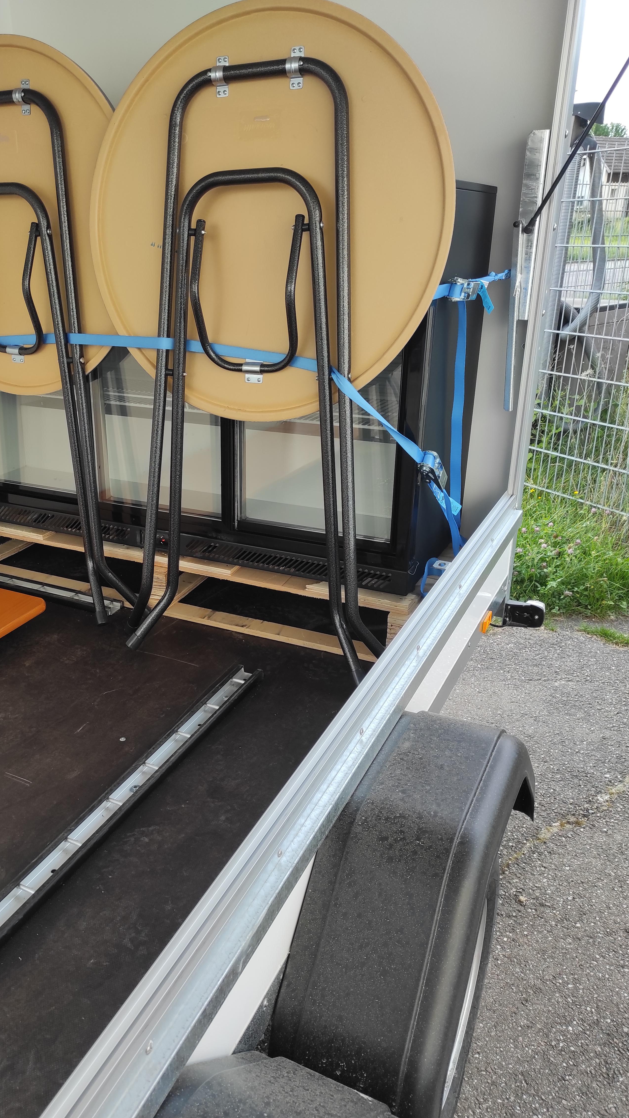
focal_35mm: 28
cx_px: 215
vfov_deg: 67.9
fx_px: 830
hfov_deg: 41.0
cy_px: 574
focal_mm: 5.43
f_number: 1.89
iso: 100
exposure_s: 1/103
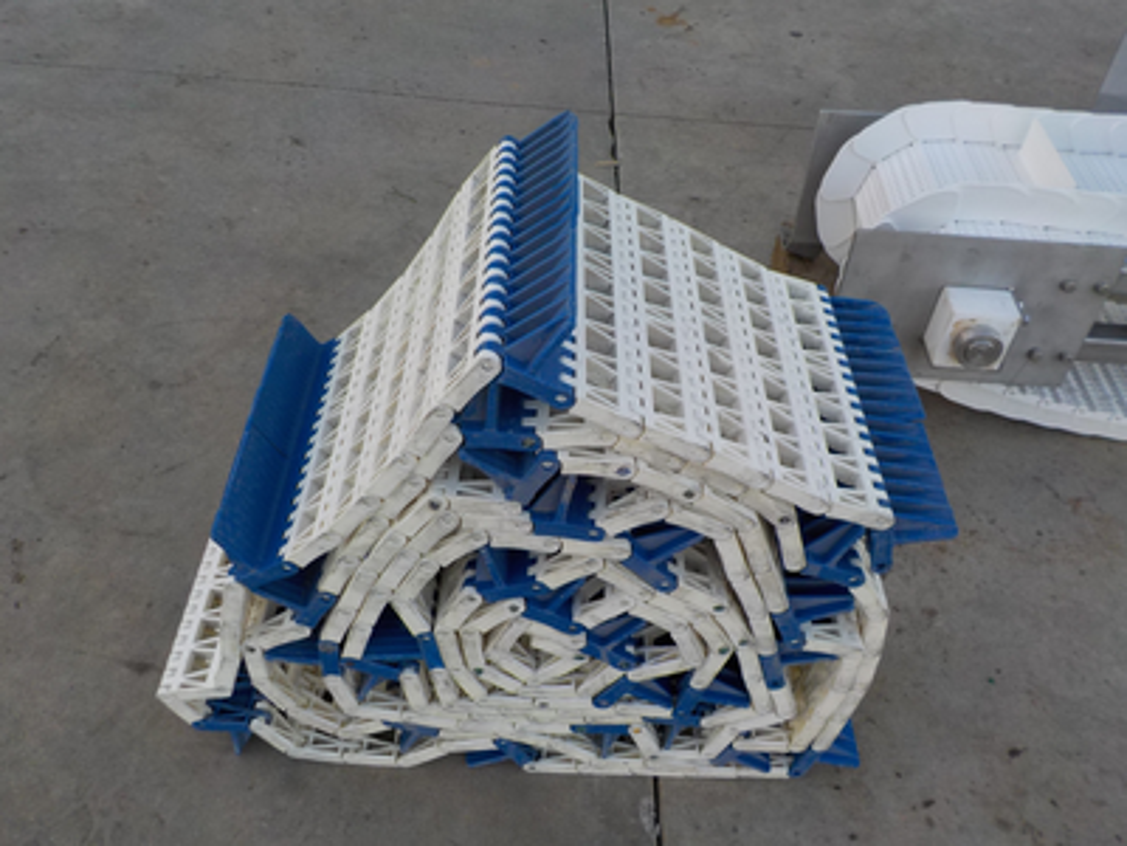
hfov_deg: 60.0
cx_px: 564
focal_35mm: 30
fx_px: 977
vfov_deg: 46.8
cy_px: 423
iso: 125
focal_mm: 4.1
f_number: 3.3
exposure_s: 1/160
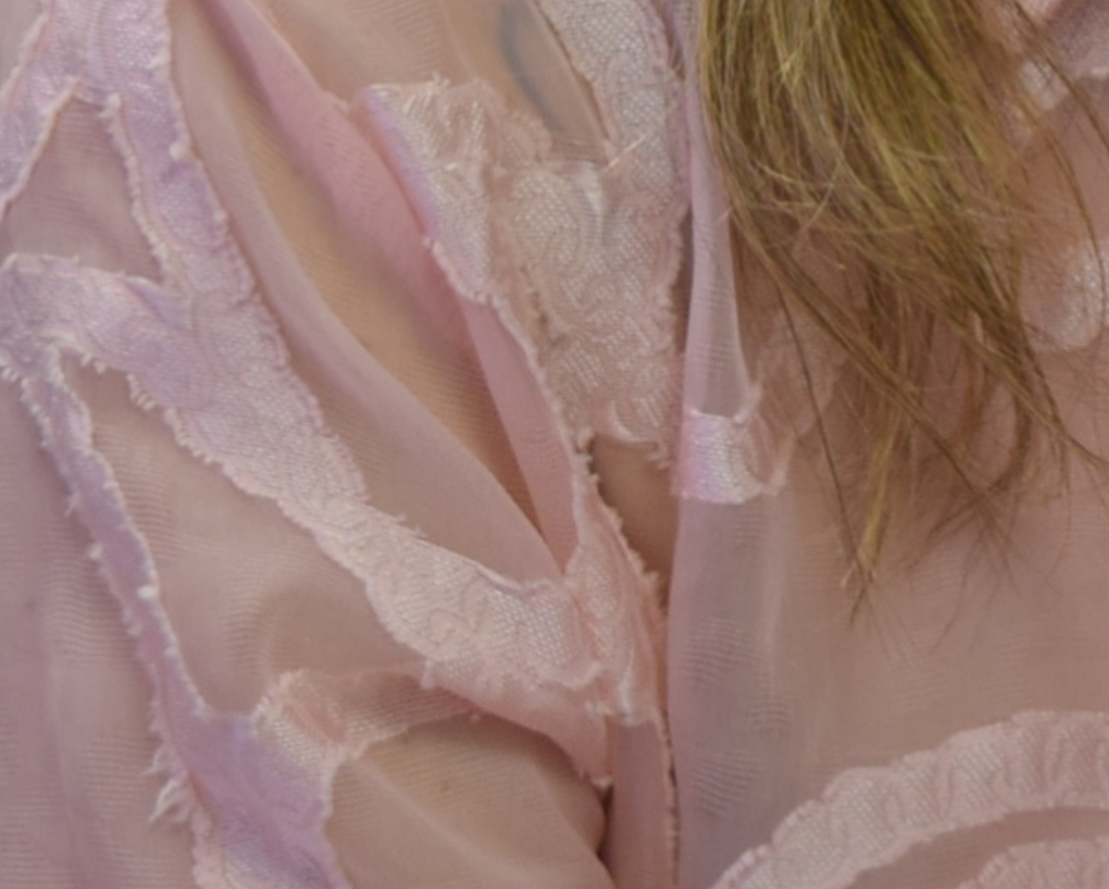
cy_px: -762
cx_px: 1197
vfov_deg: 5.7
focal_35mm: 265
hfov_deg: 7.3
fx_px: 8703
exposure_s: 1/40
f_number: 4.8
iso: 400
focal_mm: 38
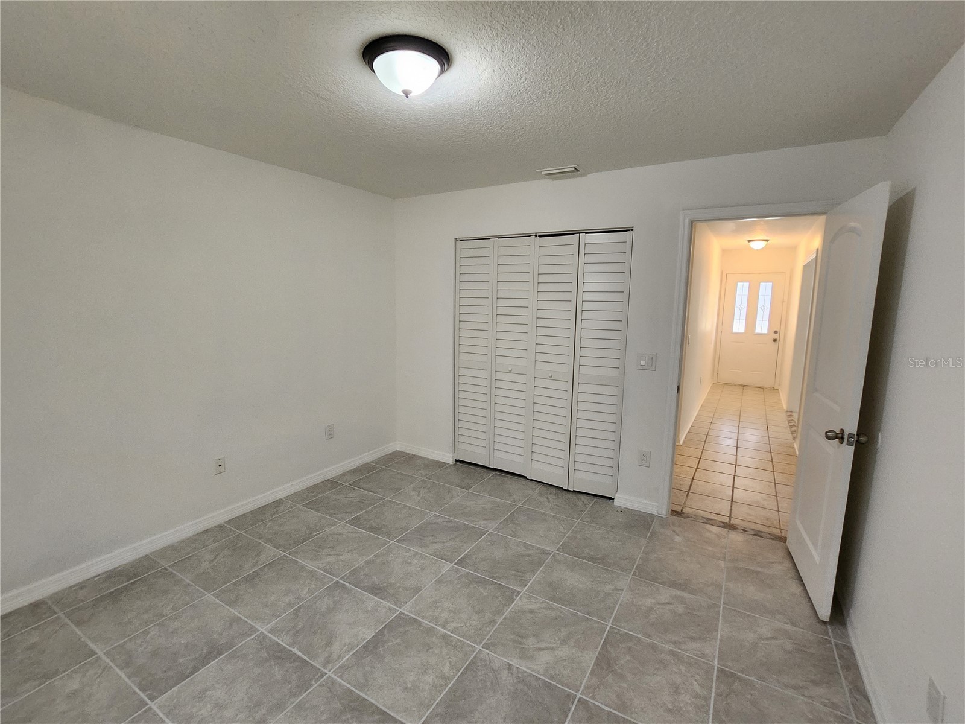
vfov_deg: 89.9
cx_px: 482
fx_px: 362
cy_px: 362
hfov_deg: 106.2
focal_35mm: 13
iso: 200
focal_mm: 1.7
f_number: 2.2
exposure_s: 1/60
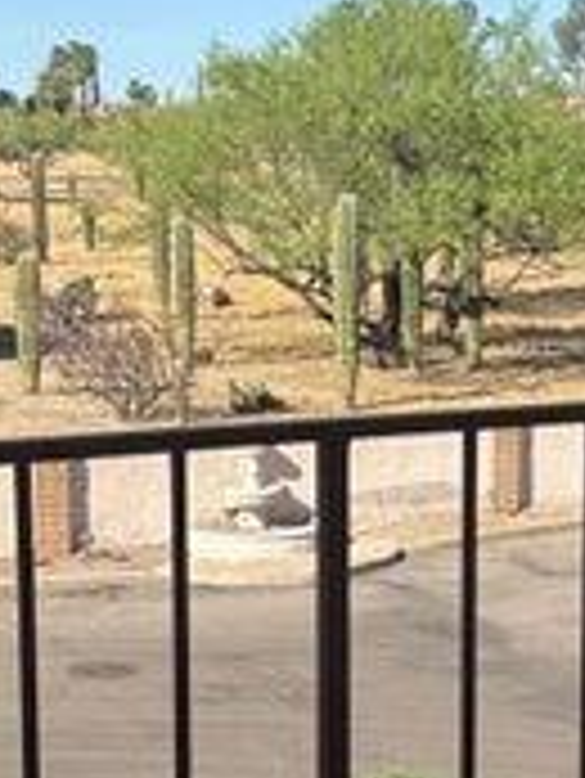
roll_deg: -0.6
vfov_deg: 20.3
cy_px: 526
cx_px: 486
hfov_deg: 15.3
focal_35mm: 96
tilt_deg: -10.3
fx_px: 2161
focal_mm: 5.96
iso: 50
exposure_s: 1/3279
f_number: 1.6
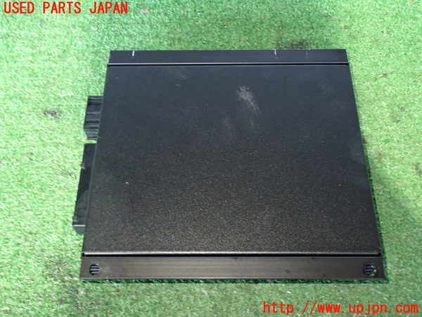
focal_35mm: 41
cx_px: 211
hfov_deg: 45.8
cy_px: 158
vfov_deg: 35.1
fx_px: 500
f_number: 2.8
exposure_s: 1/10
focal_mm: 7.31
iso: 1000
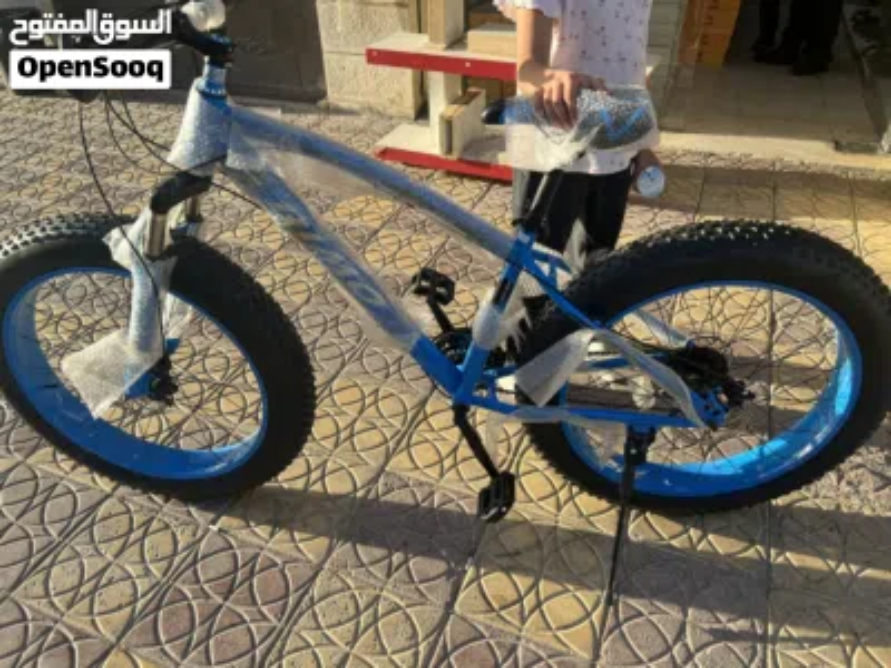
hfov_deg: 67.3
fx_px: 669
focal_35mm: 26
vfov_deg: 53.1
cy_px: 334
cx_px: 446
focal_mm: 5.7
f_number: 1.5
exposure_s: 1/894
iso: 50
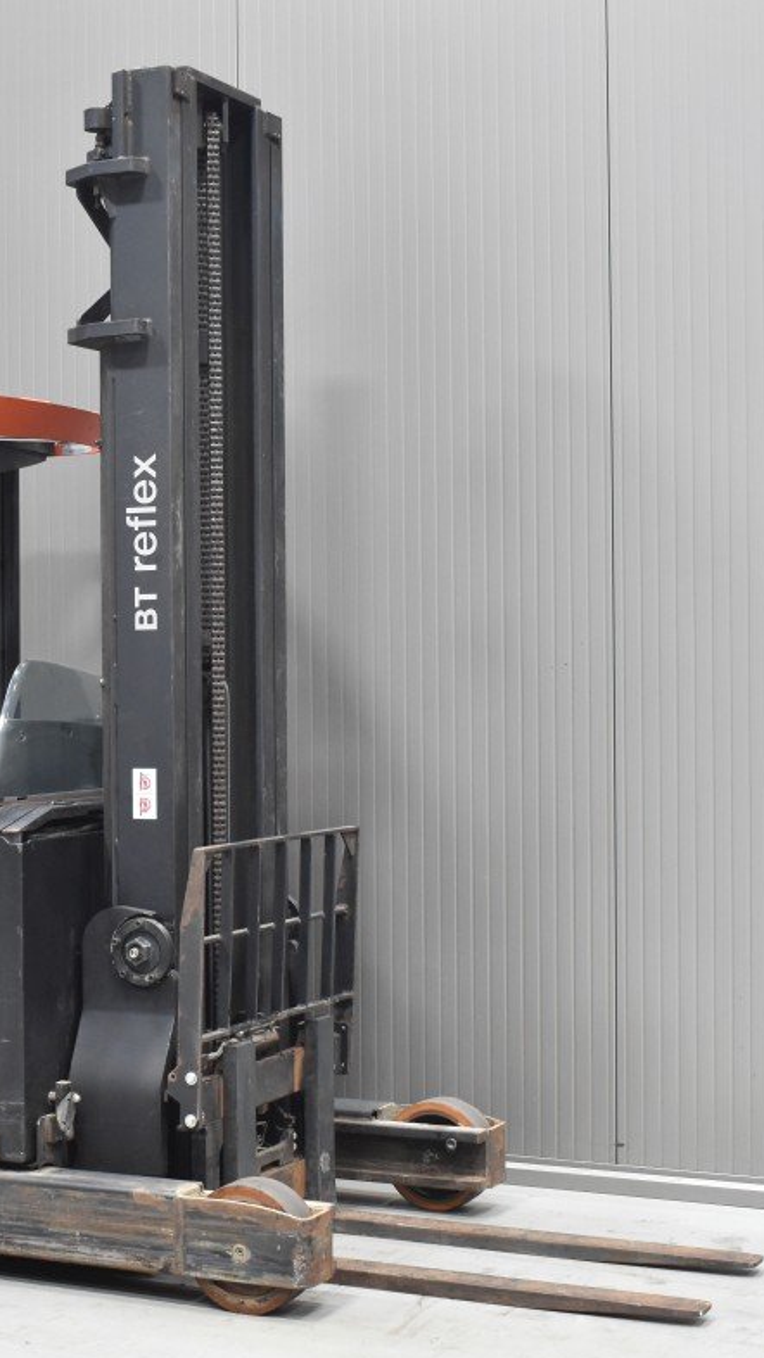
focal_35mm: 65
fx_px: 2334
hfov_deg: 18.5
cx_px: 221
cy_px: 689
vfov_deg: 32.5
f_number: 6.3
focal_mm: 27
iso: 1250
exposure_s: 1/15
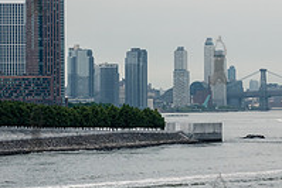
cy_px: 61
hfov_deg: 8.2
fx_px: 1960
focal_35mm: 250
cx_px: 201
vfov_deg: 5.5
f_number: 9
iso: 400
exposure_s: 1/640
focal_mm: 80
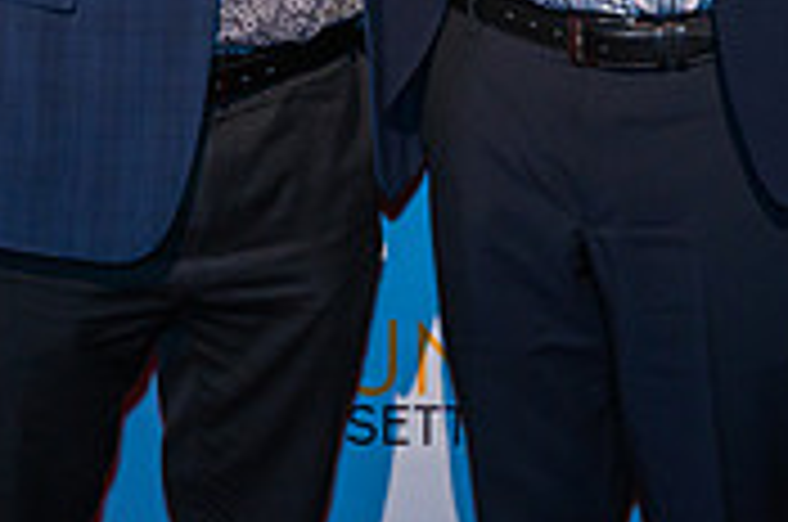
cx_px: 536
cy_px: -252
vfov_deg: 9.1
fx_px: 3190
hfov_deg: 14.1
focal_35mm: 146
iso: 640
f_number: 4
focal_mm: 44
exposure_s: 1/200
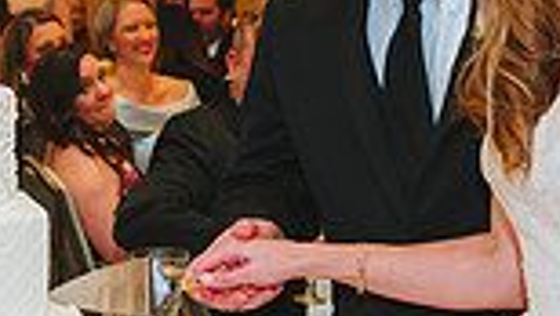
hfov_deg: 18.6
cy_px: 190
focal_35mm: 115
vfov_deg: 10.6
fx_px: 1709
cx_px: 216
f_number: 2.8
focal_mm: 28
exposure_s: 1/60
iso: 1250
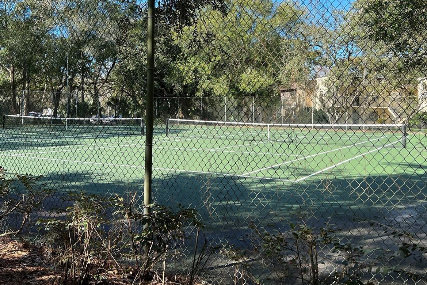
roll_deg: -1.2
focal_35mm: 37
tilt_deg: +1.9
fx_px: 439
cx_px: 214
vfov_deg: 35.6
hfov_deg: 51.9
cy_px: 96
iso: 50
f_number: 1.5
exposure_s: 1/1295
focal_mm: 5.7
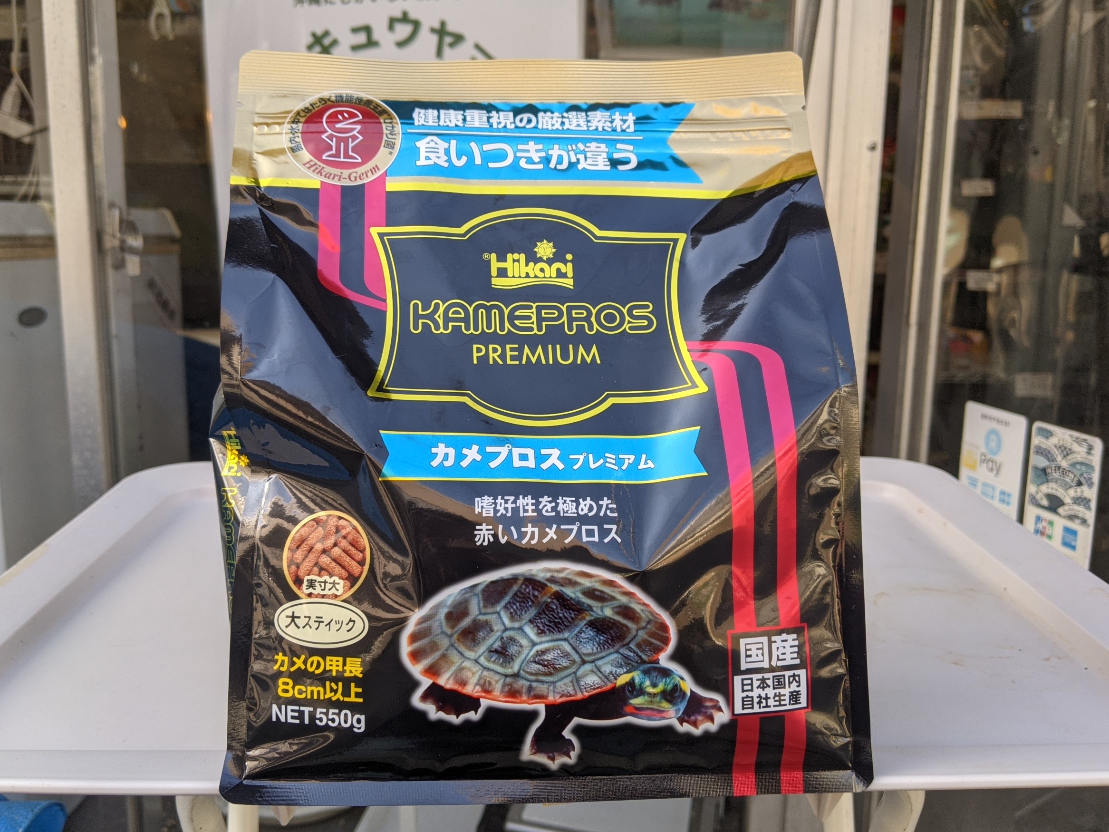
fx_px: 961
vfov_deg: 46.8
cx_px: 534
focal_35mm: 30
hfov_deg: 59.9
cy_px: 413
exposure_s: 1/522
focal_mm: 4.44
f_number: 1.8
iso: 54
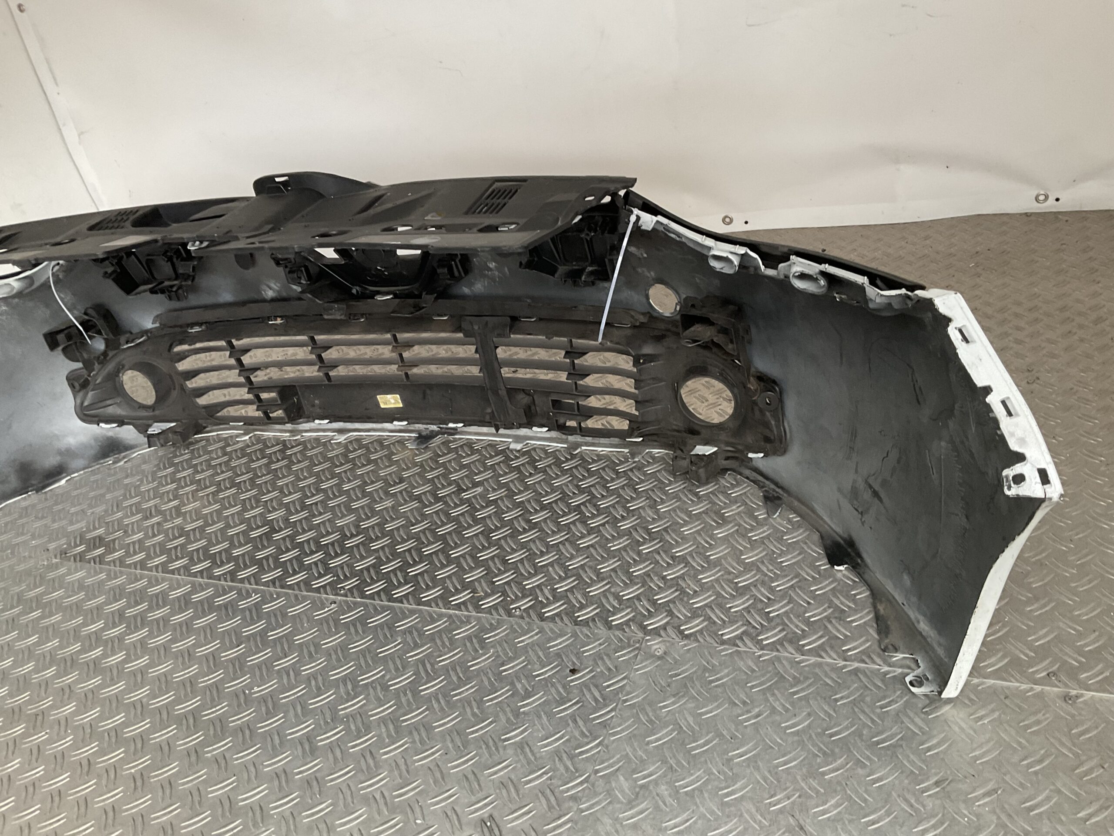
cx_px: 557
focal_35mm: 29
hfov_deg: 61.7
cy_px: 418
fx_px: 933
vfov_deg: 48.2
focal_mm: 3
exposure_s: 1/50
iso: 80
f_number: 1.8
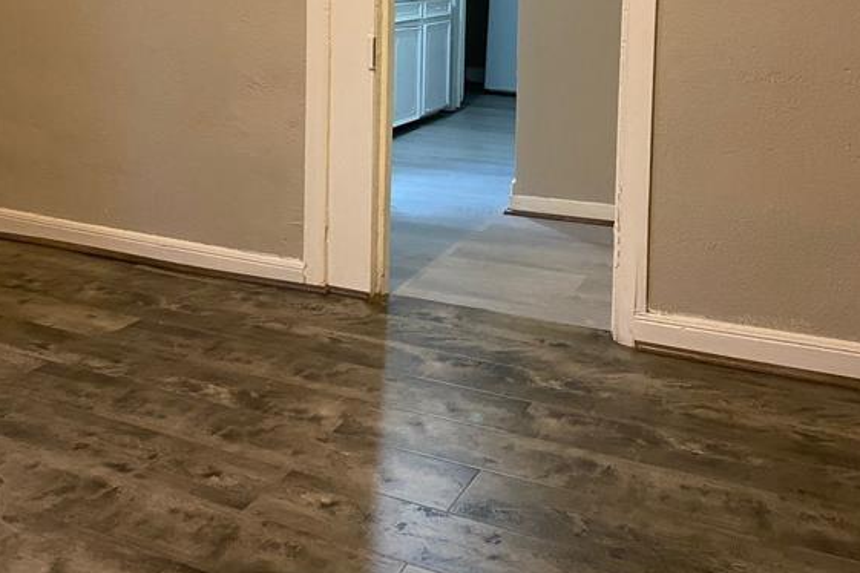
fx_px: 884
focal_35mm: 37
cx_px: 434
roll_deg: -0.6
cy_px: 70
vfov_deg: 34.2
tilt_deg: -4.4
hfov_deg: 51.9
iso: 500
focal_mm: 4.25
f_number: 1.8
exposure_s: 1/40
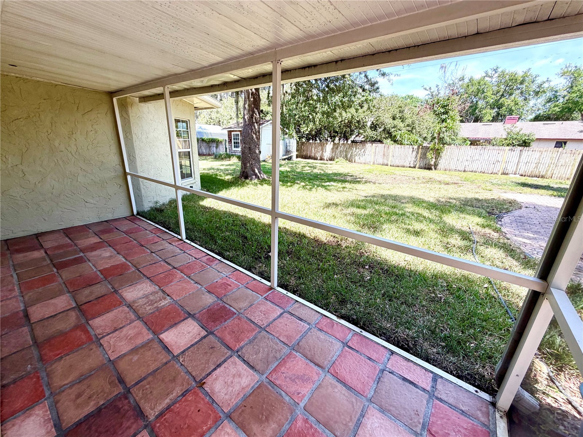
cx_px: 292
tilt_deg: -18.2
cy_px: 218
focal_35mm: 14
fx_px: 236
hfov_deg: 102.1
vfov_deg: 85.7
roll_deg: -1.1
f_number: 2.2
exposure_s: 1/133
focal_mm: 2.22
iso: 40
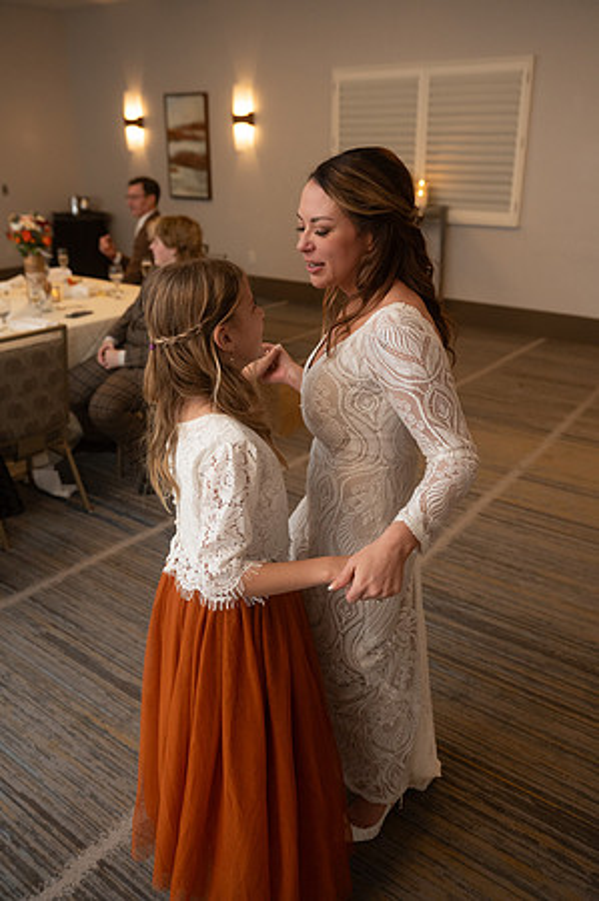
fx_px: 775
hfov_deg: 42.2
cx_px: 300
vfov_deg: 60.3
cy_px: 450
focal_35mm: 31
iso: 3200
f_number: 4
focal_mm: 31
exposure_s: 1/200
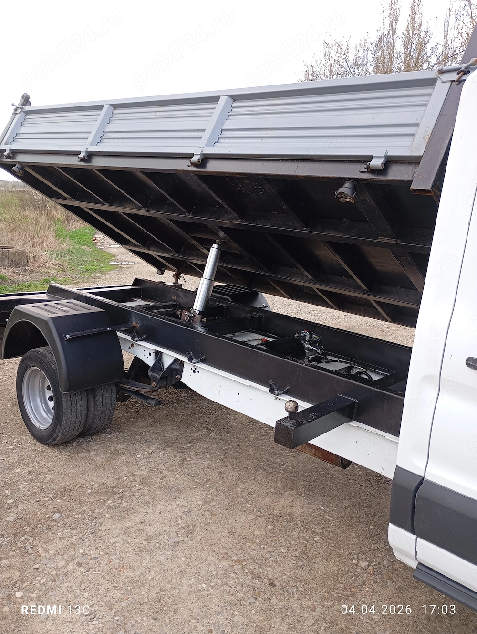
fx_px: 513
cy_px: 317
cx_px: 238
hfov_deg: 49.9
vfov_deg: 63.4
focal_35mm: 28
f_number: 1.8
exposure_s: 1/100
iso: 132
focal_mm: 4.27
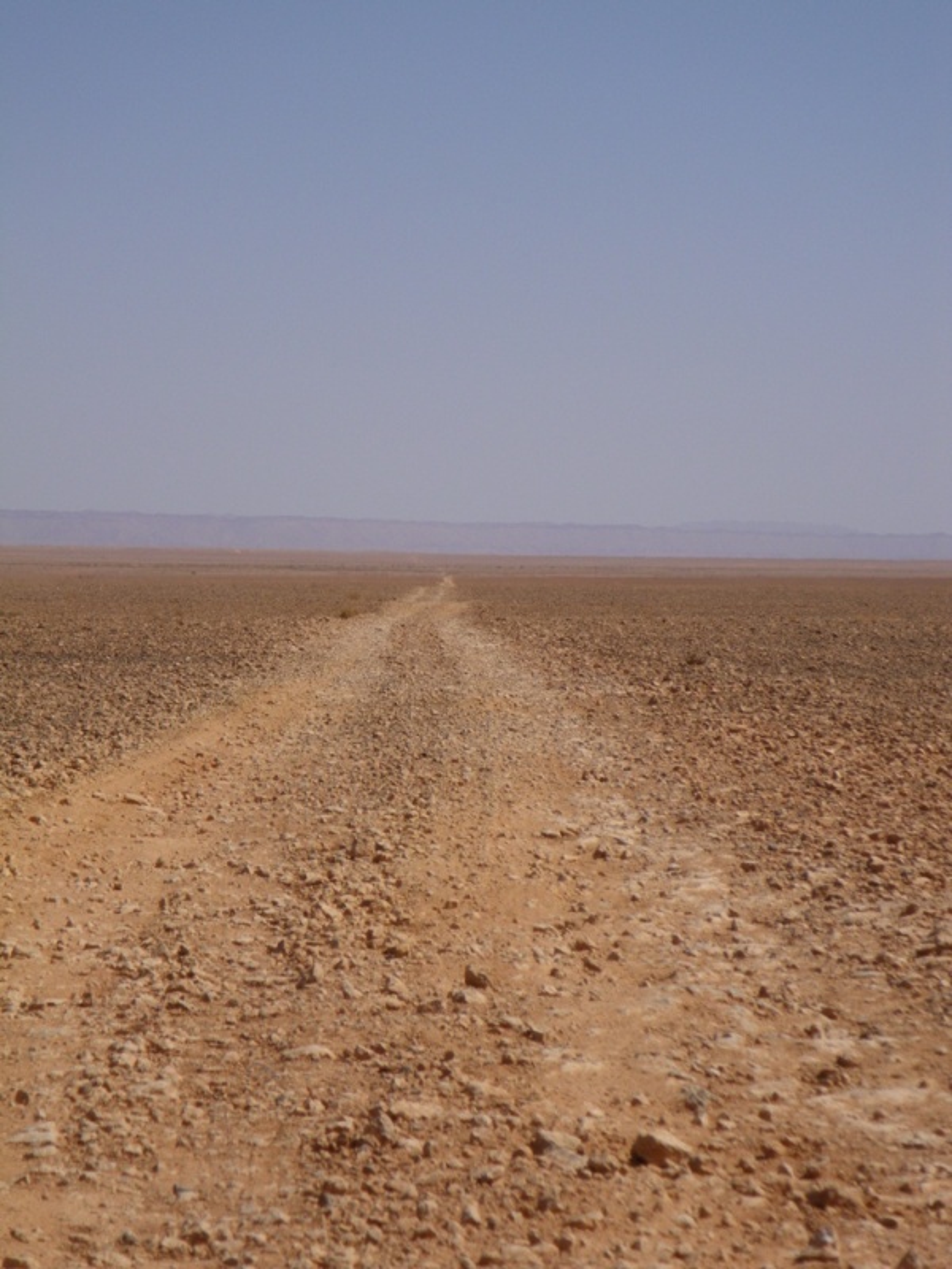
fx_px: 5134
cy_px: 634
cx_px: 476
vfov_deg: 14.1
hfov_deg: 10.6
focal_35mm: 140
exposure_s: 1/500
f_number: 6.6
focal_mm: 25
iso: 64
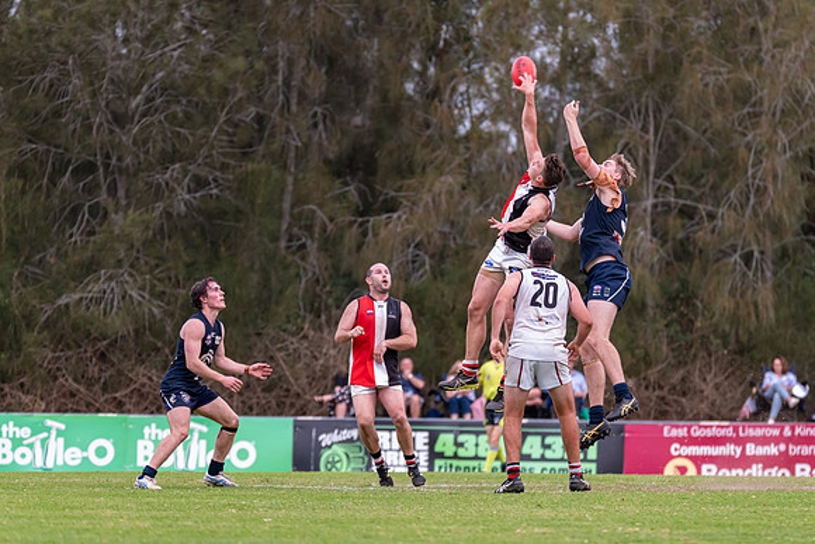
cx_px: 522
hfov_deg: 5.0
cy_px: 208
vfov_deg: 3.3
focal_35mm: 414
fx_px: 9383
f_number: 6.3
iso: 1250
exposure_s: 1/320
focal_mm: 320
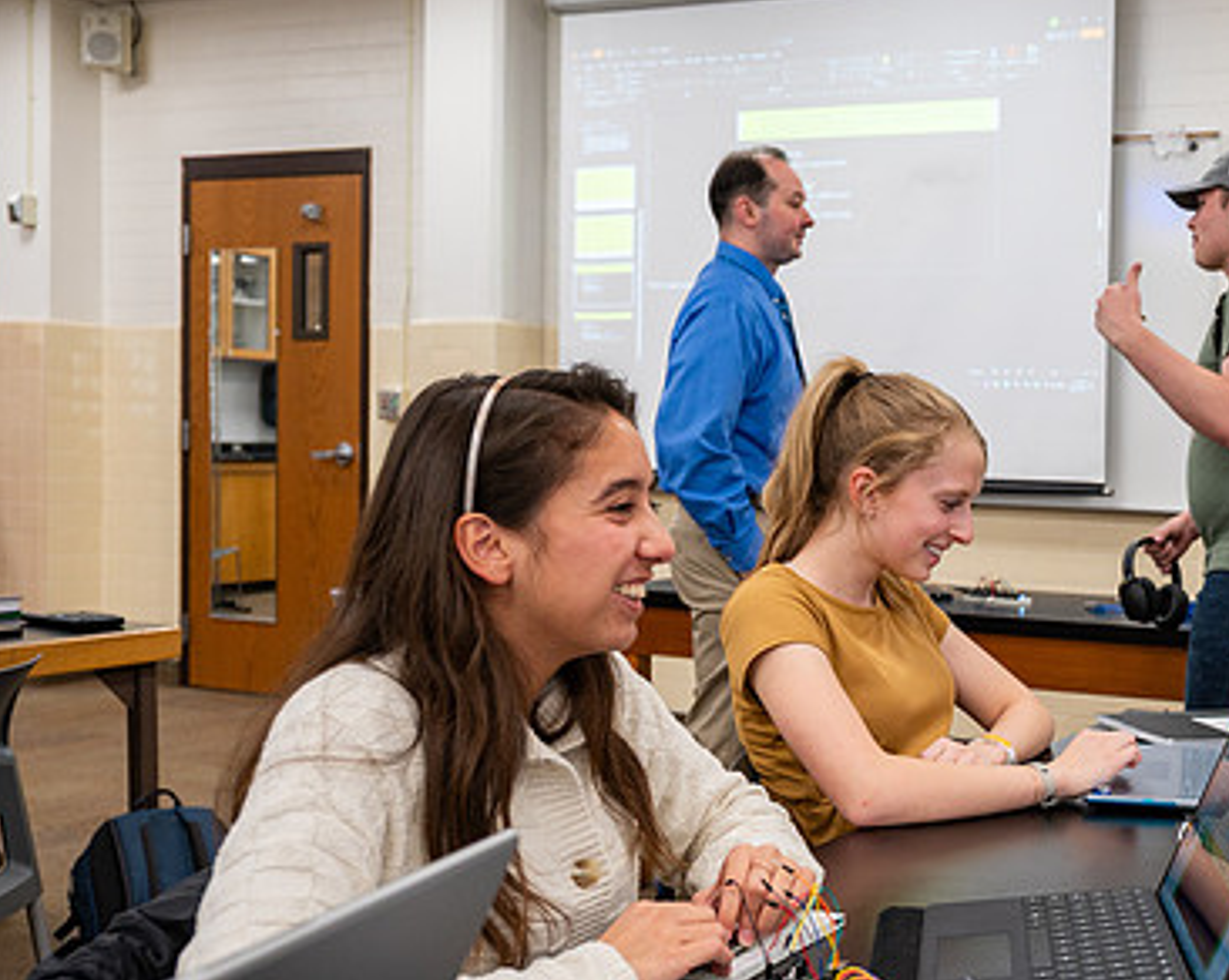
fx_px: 1599
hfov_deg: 39.6
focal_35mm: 44
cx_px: 1060
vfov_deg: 34.1
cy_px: 528
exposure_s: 1/160
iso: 500
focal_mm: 24
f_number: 3.5
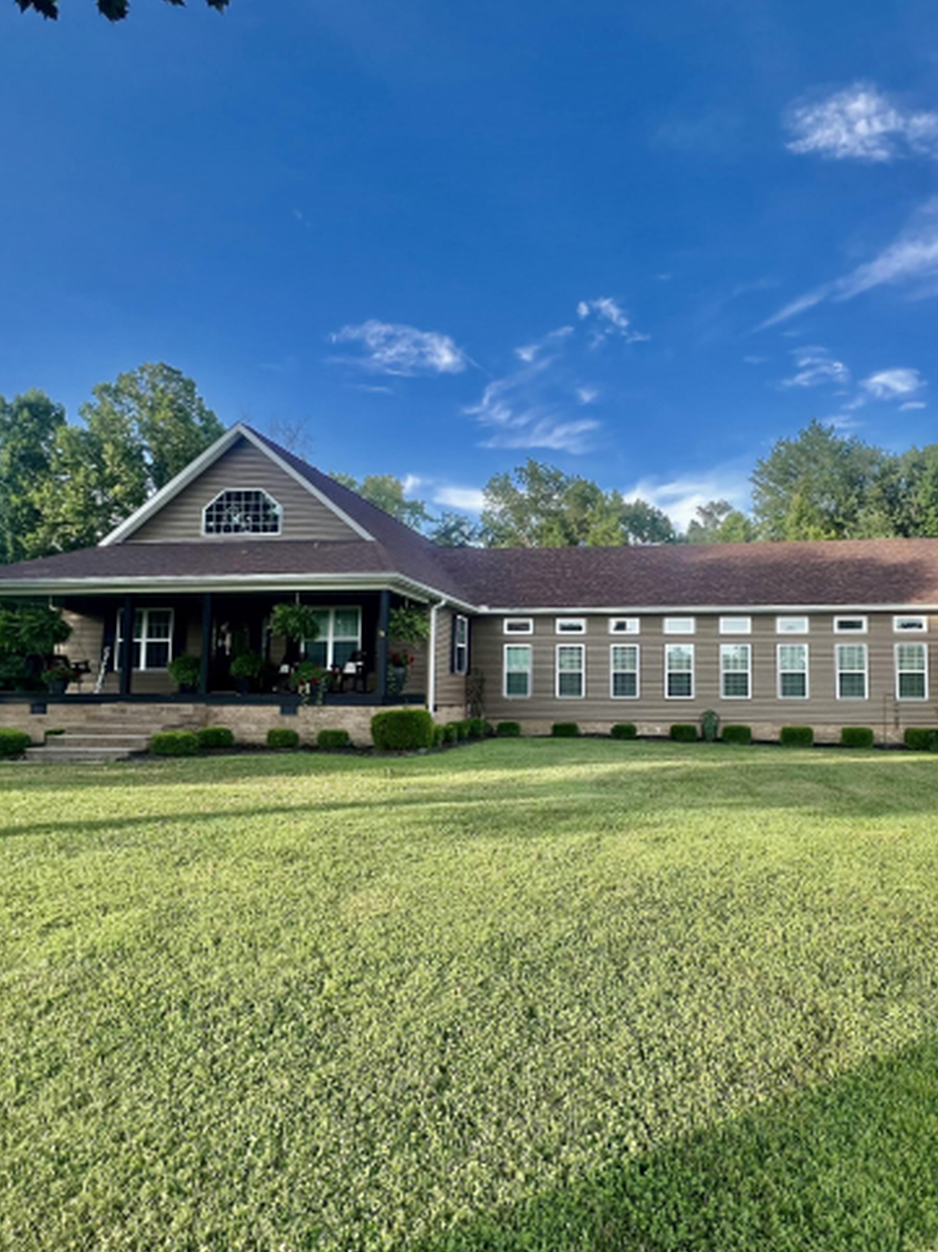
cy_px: 636
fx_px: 651
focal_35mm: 18
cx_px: 609
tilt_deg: +4.2
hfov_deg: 69.9
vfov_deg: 87.8
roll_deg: +1.3
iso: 32
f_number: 1.8
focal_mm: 1.57
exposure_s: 1/385
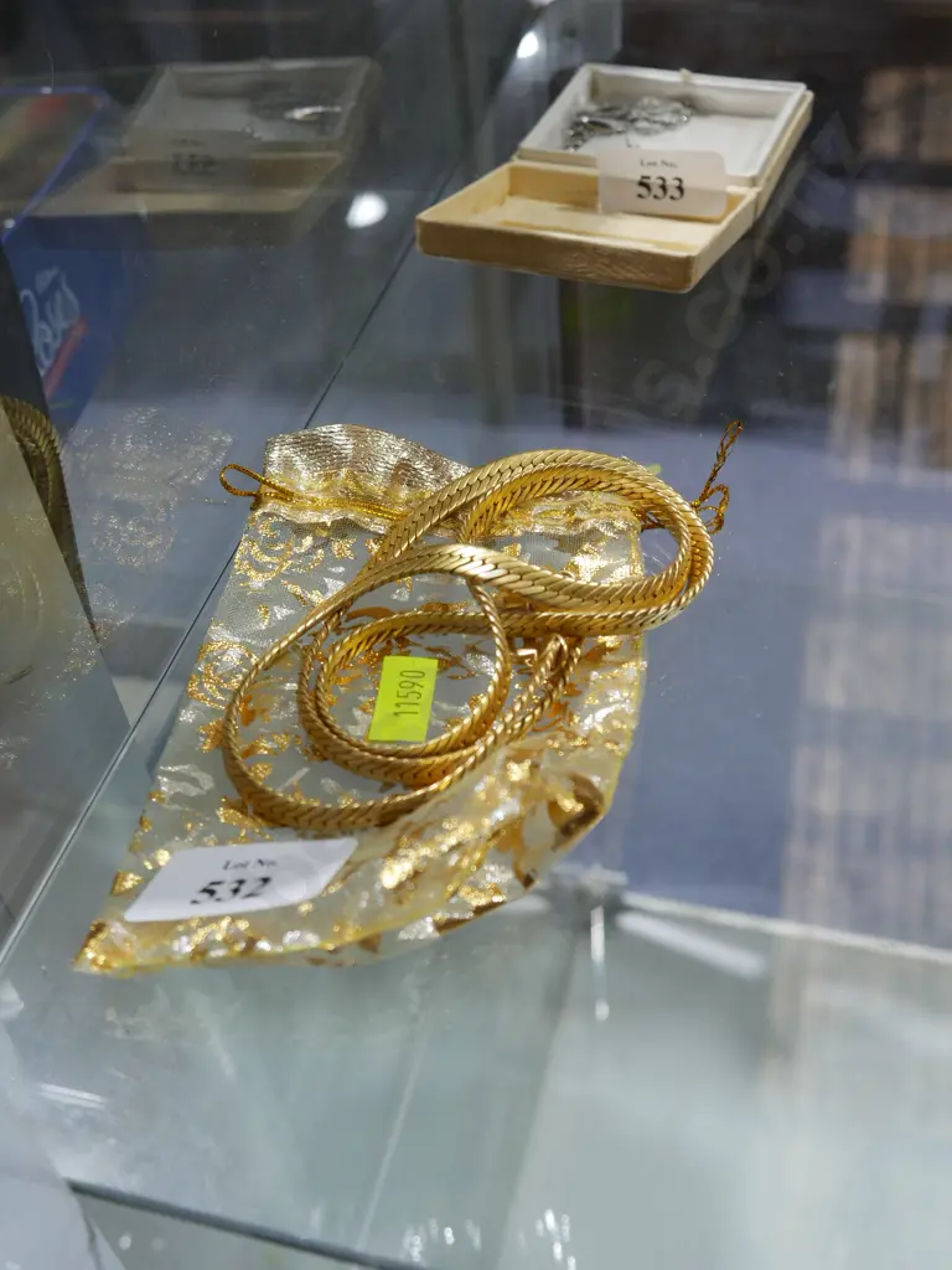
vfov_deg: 51.4
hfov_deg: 39.7
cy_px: 635
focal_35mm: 36
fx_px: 1320
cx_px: 476
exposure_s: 1/60
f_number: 4.5
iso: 400
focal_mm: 18
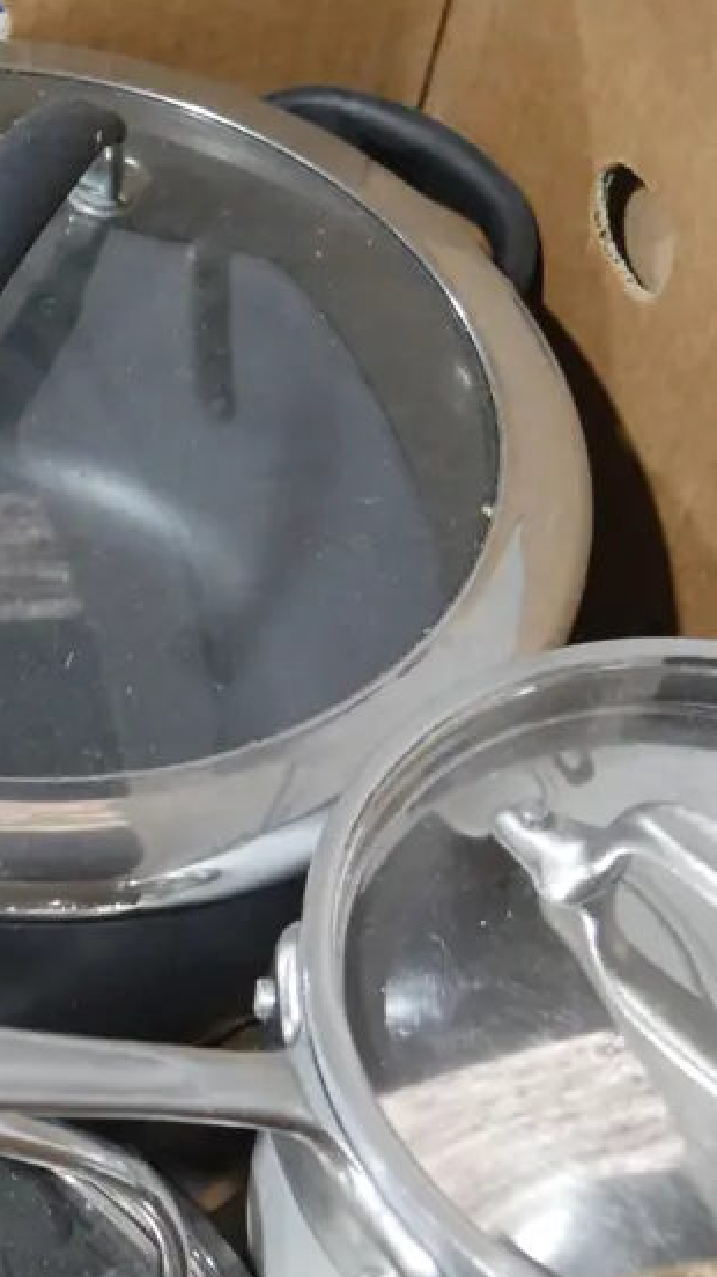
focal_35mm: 85
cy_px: 607
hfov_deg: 13.6
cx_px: -282
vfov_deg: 25.0
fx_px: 2876
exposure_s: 1/60
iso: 2500
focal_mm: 21
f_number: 4.6
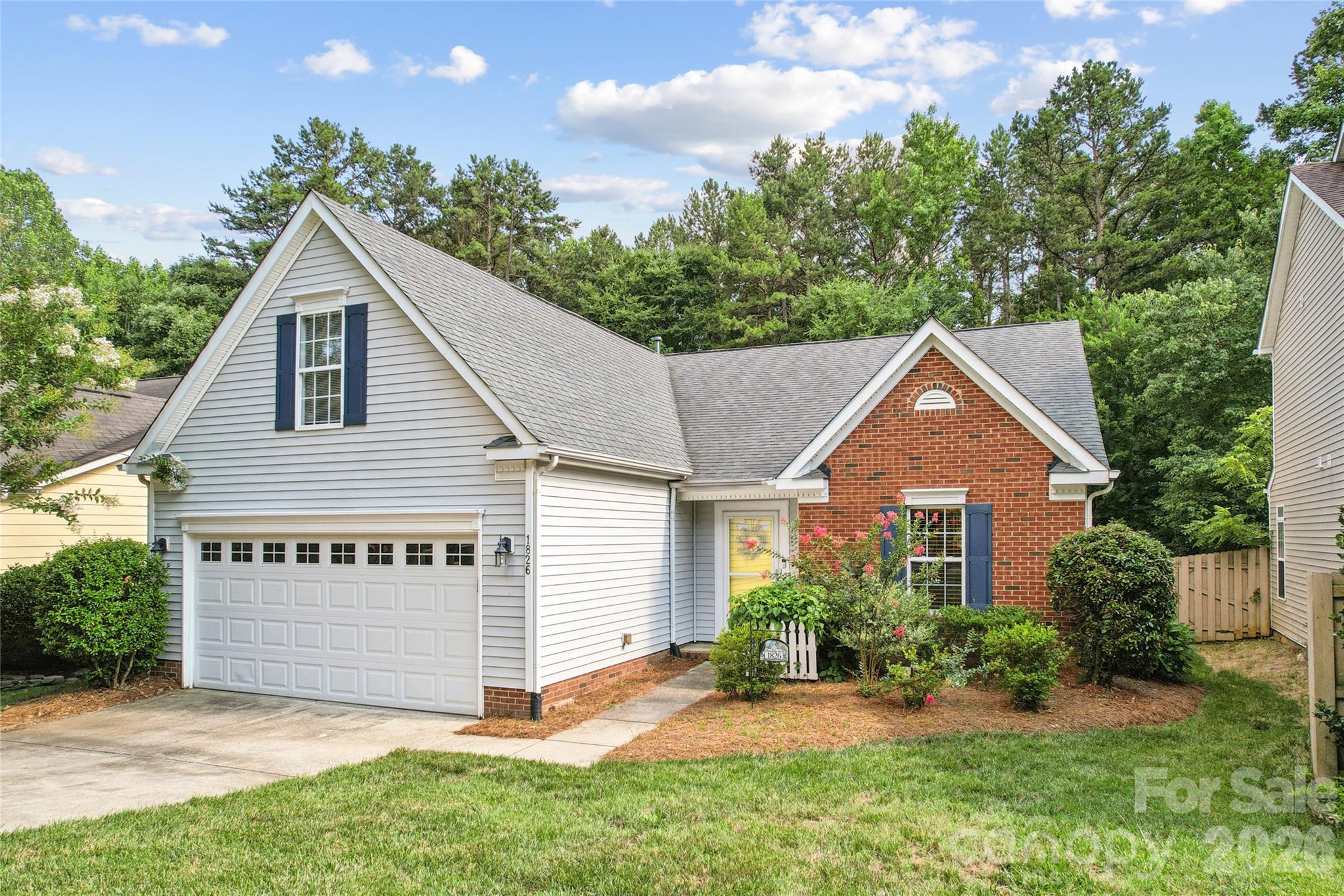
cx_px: 672
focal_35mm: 22
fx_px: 821
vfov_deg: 57.2
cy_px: 448
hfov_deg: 78.6
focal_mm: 8.4
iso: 100
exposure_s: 1/80
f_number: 2.8
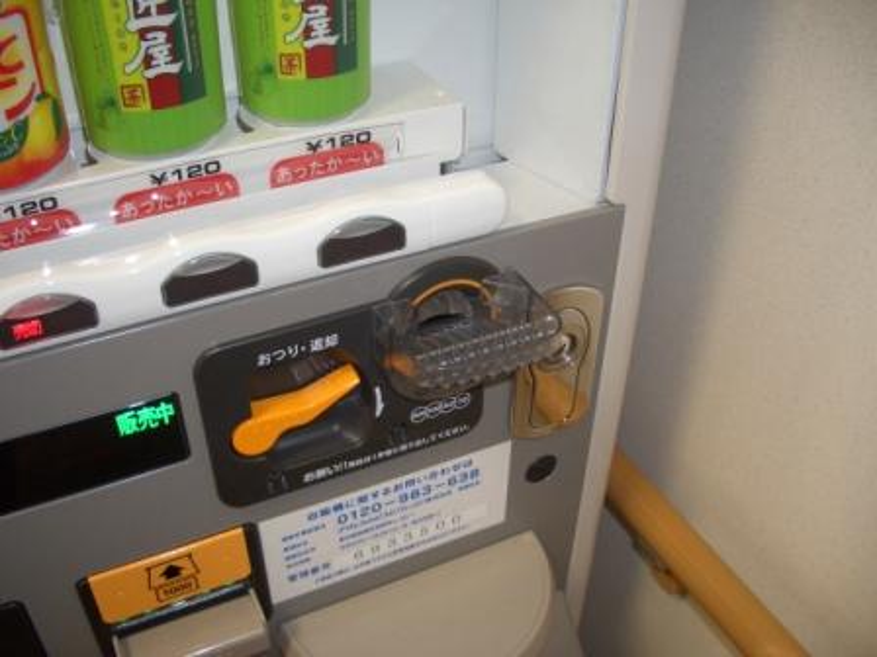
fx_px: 887
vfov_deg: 40.7
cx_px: 438
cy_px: 328
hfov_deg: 52.6
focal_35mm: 35
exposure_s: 1/60
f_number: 2.6
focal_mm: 5.8
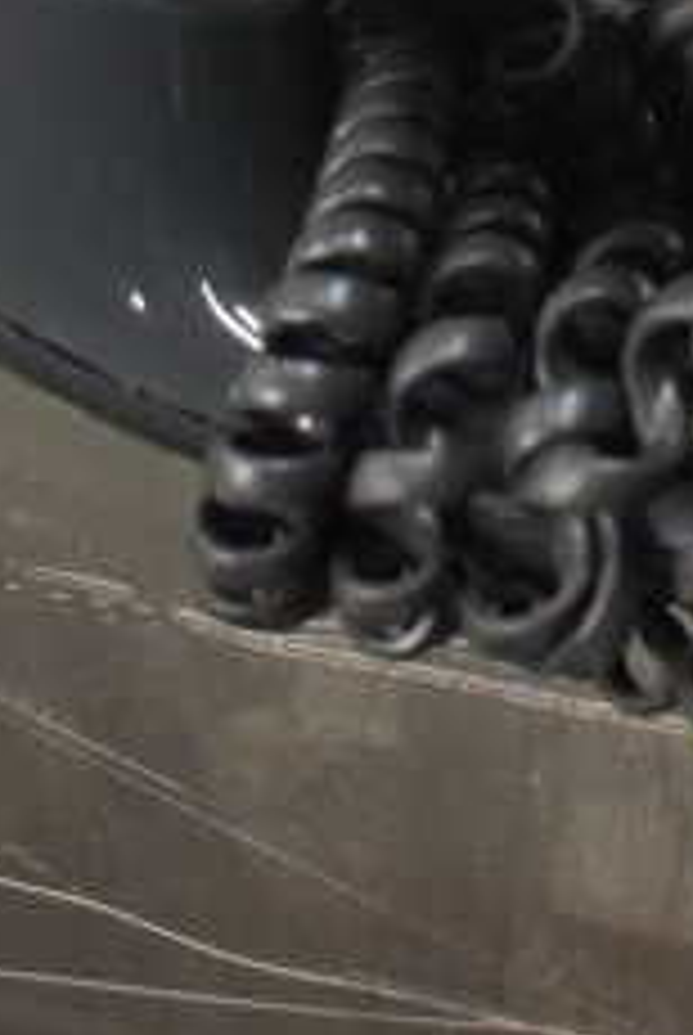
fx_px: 3943
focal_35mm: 137
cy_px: -520
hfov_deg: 9.9
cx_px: 760
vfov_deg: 14.0
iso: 1800
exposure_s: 1/40
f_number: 3.8
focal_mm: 23
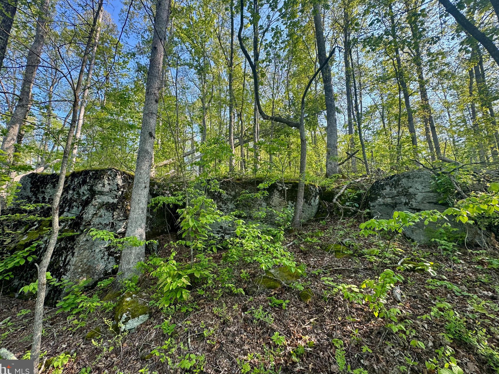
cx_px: 236
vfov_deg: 81.7
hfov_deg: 98.1
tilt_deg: +14.8
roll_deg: -0.8
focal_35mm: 15
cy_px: 181
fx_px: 216
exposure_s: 1/181
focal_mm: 2.22
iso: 40
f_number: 2.2
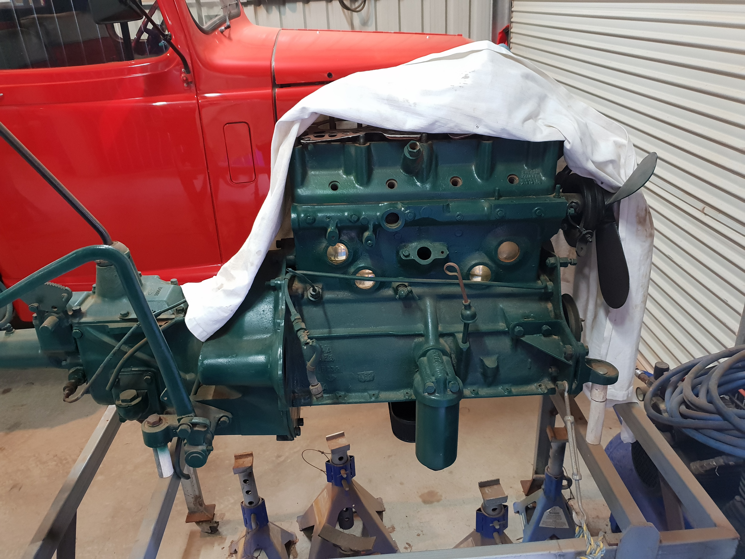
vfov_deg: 53.1
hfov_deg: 67.3
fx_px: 560
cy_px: 280
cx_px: 372
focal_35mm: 26
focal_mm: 4.3
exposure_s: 1/33
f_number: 1.5
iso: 320
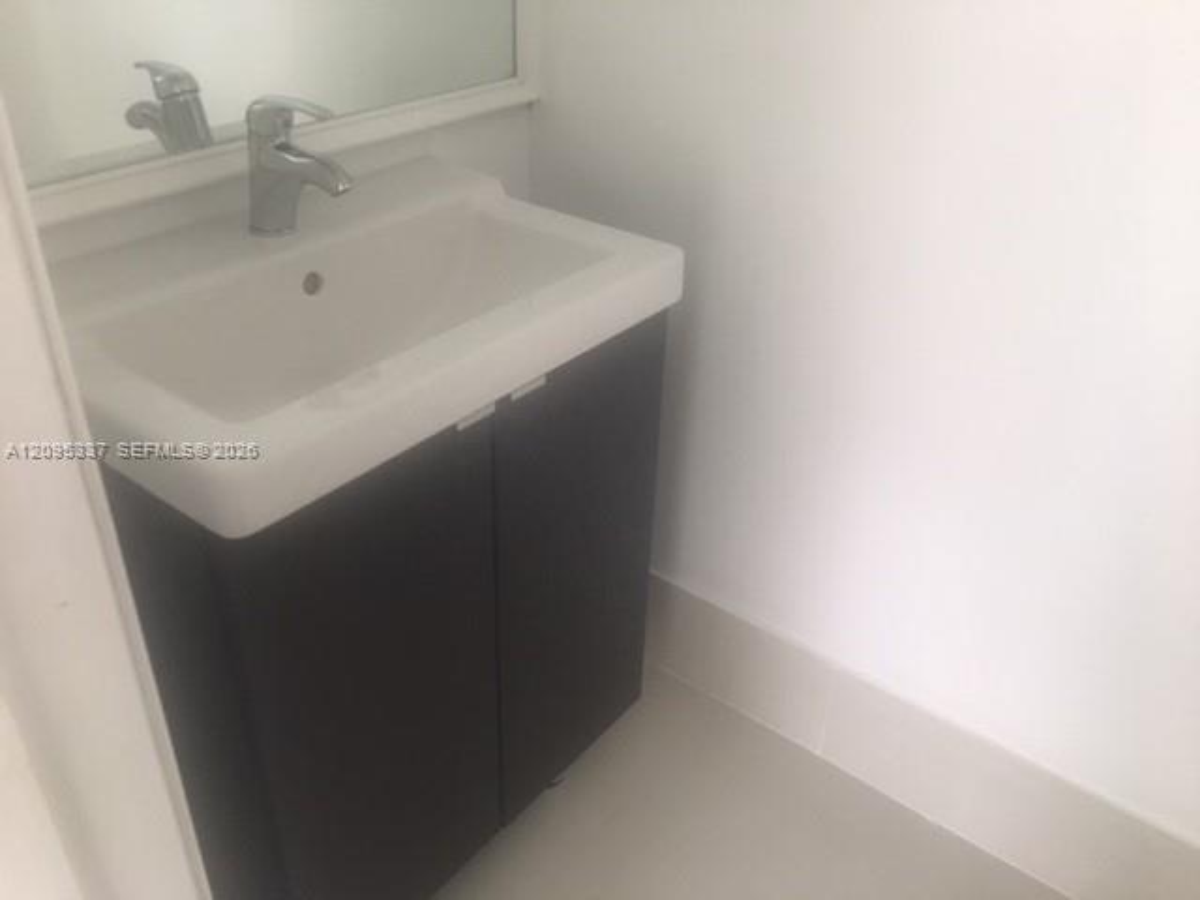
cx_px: 600
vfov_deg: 48.2
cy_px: 450
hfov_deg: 61.7
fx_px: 1005
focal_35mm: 29
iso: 40
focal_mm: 4.15
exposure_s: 1/15
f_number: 2.2
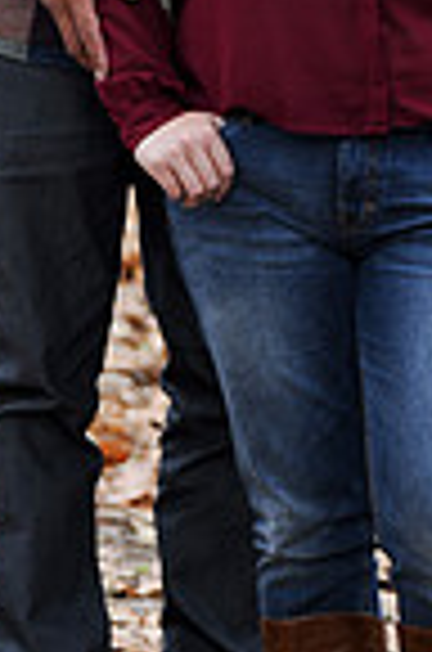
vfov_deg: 7.8
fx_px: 4774
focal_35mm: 264
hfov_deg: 5.2
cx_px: 173
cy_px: 13
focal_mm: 85
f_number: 4.5
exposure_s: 1/125
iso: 320
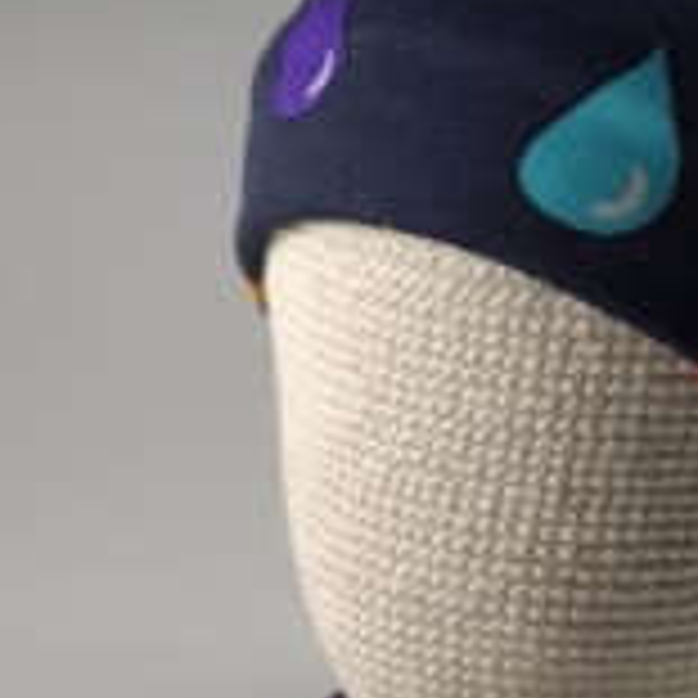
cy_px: 518
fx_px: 1620
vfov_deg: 24.1
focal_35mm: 71
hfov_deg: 23.7
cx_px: 630
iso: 80
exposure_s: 1/50
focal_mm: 5.4
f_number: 1.8
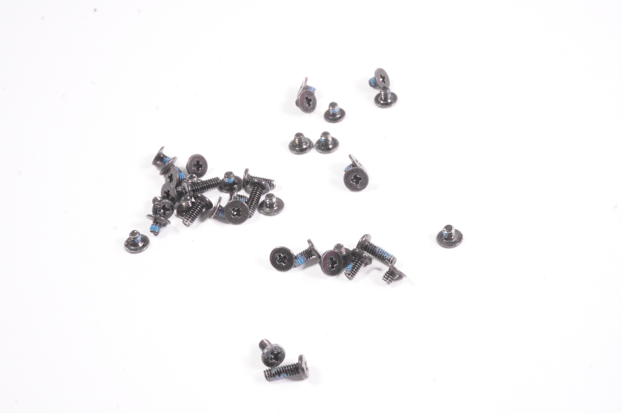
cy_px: 206
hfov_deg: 27.0
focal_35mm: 75
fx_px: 1295
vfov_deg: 18.1
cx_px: 311
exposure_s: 1/200
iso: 12800
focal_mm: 50
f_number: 25
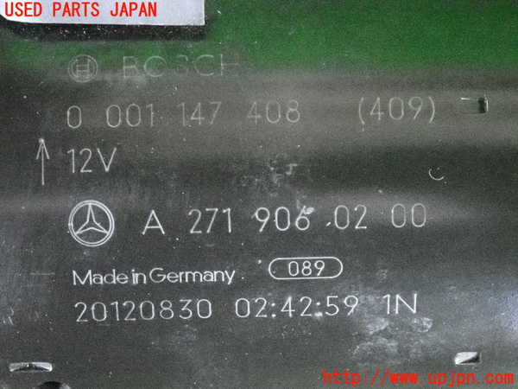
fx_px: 1496
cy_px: 194
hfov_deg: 19.6
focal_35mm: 100
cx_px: 259
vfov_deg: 14.8
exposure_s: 1/100
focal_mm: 18
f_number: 4.9
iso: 12800
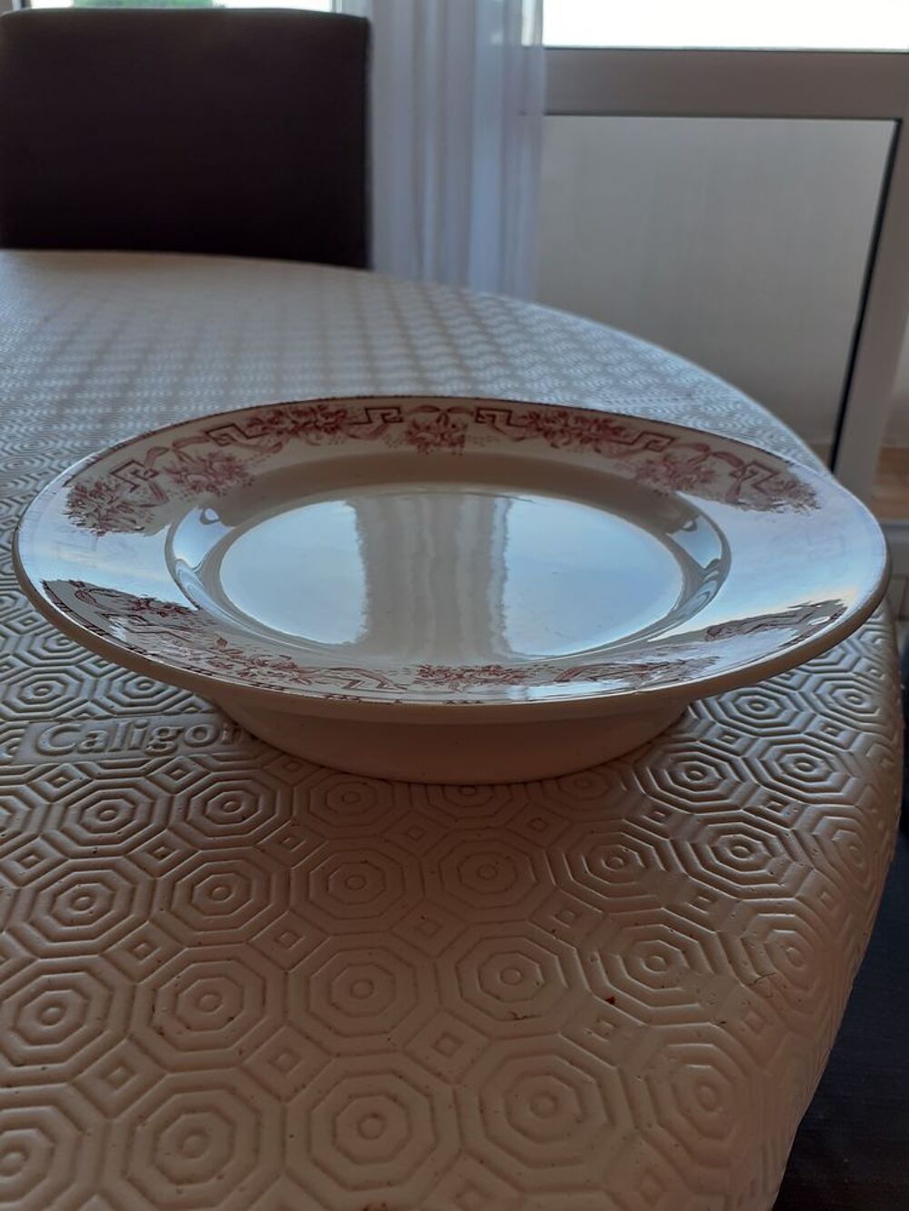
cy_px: 606
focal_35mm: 27
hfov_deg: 51.4
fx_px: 945
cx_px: 454
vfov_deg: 65.3
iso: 40
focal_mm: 3.6
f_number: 1.9
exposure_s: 1/110
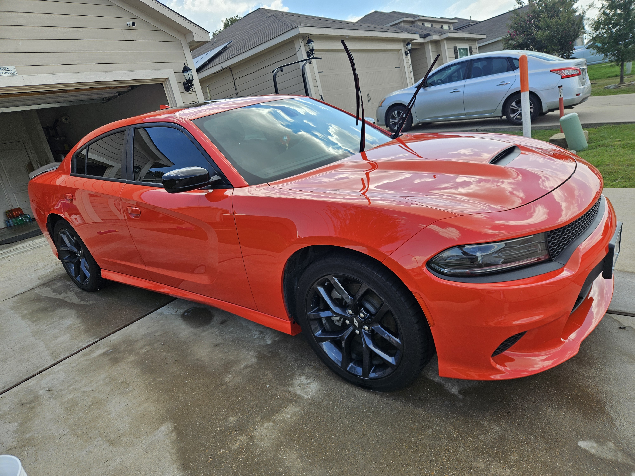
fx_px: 422
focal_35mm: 23
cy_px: 238
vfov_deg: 58.9
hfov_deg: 73.9
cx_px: 318
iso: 25
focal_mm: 5.4
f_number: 1.8
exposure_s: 1/699
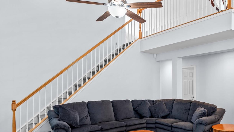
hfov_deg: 65.1
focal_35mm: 28
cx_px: 165
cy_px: 84
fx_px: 174
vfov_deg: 41.2
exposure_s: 1/1.67
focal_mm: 16
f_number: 8
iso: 100
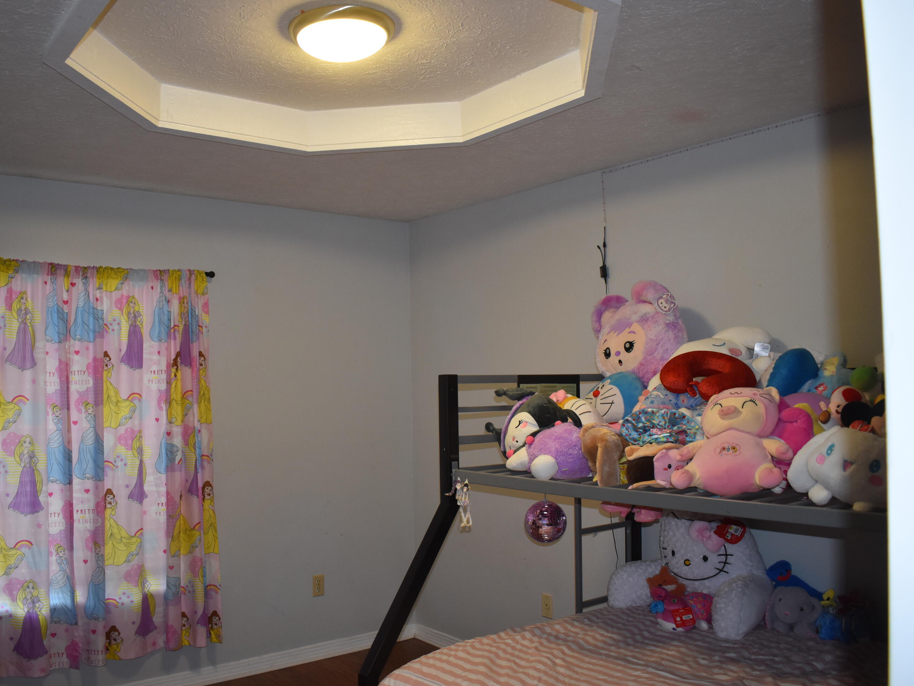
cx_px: 395
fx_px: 792
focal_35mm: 30
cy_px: 348
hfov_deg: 59.7
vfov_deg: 46.8
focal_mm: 18
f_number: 3.5
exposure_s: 1/200
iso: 800
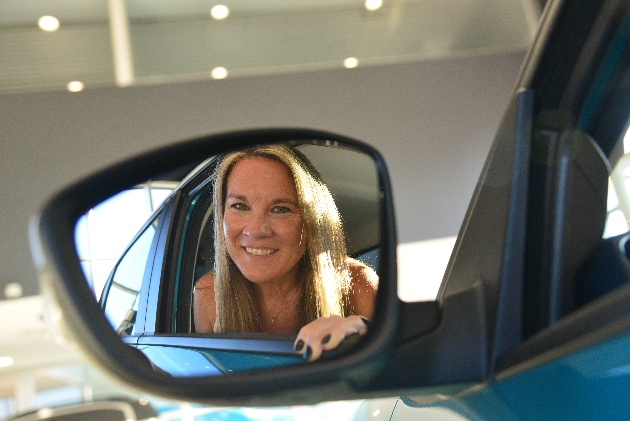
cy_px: 210
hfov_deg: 50.7
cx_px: 315
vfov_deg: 35.1
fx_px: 665
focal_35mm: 38
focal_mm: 38
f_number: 4
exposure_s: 1/400
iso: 1250
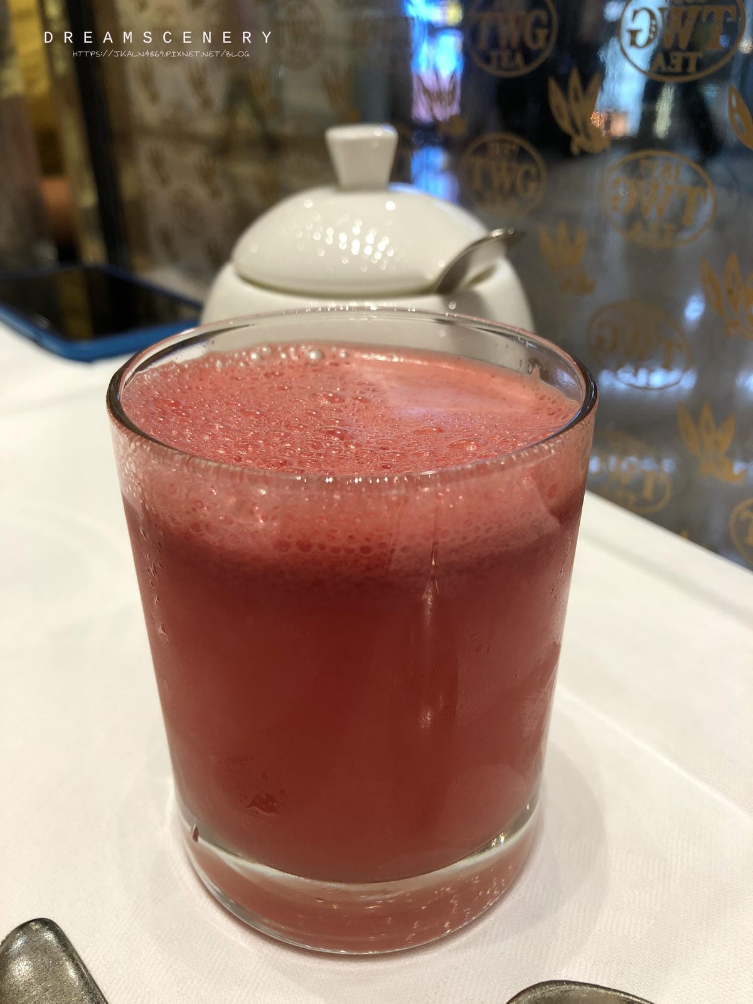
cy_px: 502
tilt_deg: -29.5
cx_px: 376
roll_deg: +1.0
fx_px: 812
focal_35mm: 28
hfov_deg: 49.7
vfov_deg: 63.4
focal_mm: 3.99
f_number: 1.8
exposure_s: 1/30
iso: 25
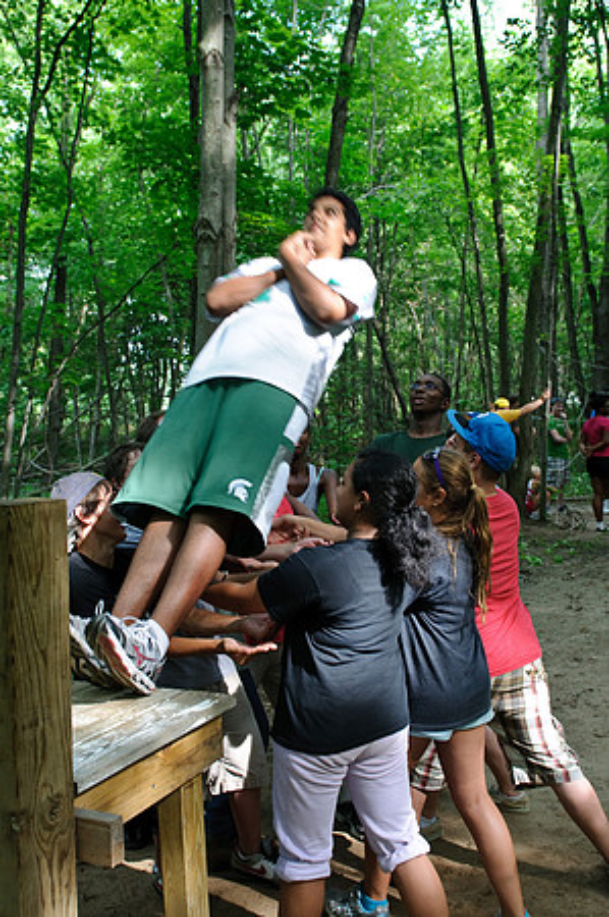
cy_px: 458
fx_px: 916
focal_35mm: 36
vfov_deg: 53.2
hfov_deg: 36.8
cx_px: 304
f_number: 4
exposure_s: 1/90
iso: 400
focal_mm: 24
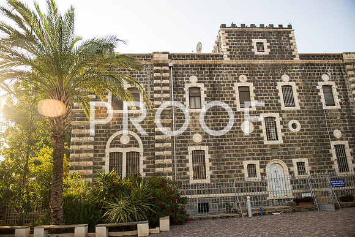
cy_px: 118
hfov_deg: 73.7
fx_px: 237
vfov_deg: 53.2
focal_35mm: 24
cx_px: 178
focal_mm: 24
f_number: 2.8
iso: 100
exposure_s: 1/200
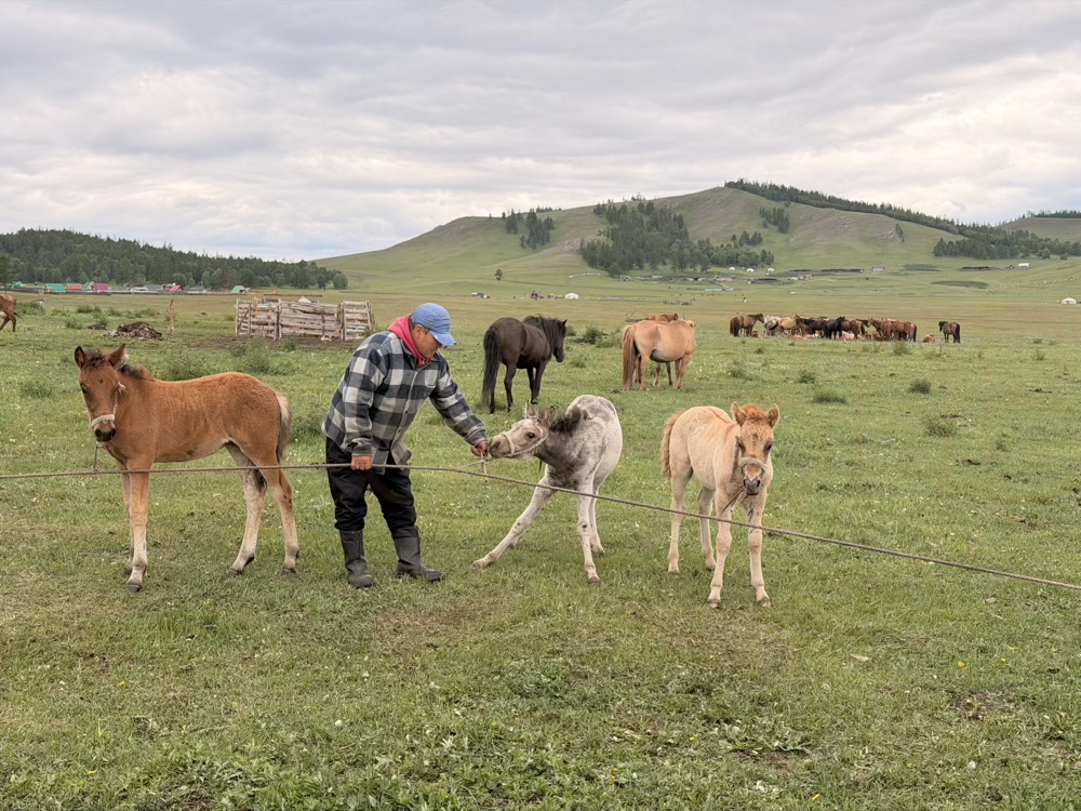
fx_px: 1499
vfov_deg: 30.3
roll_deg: +0.5
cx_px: 540
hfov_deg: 39.7
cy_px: 406
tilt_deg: -2.9
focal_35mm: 48
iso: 64
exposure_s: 1/1642
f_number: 1.78
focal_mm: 6.76
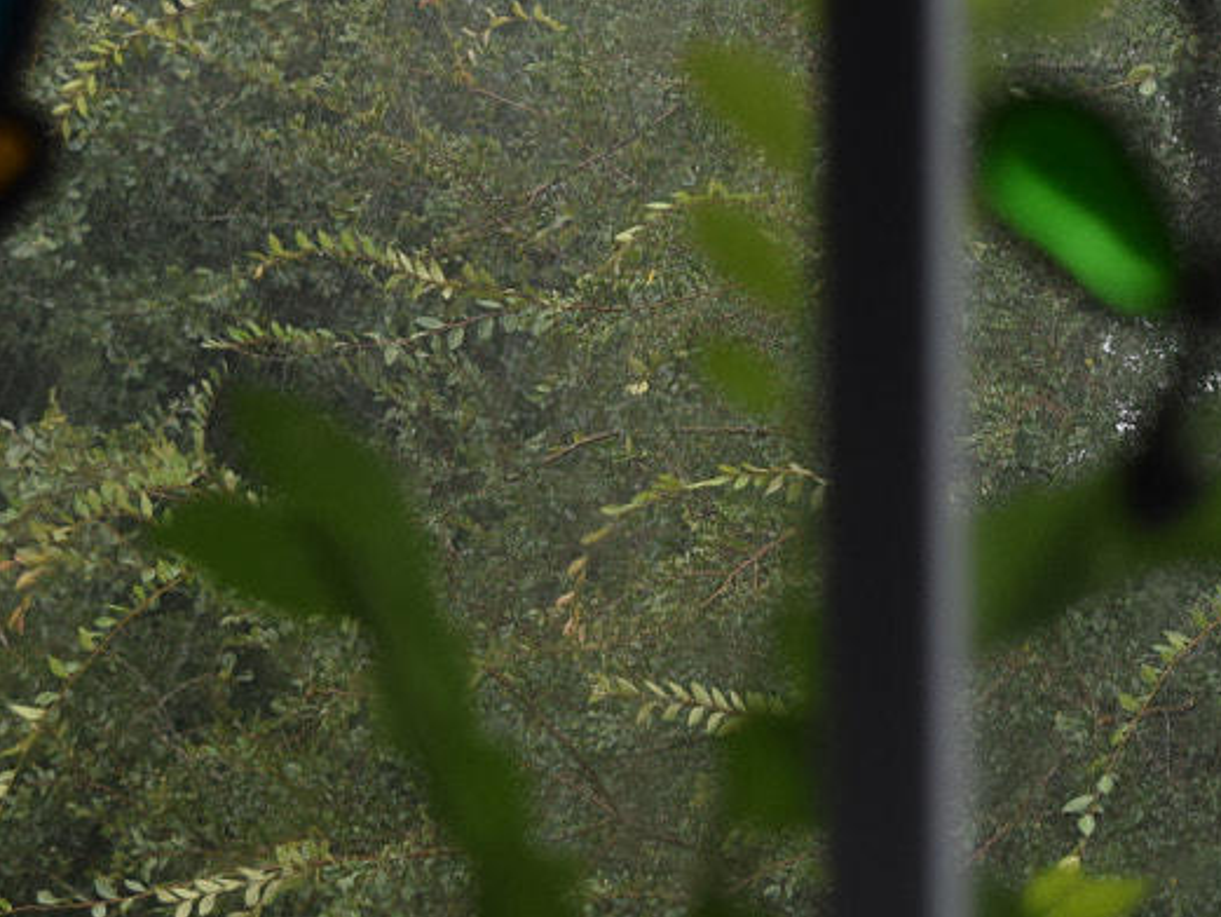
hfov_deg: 15.2
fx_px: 4533
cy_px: 328
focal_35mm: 128
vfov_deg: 11.5
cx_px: 1048
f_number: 4.2
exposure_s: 1/80
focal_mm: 29
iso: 400
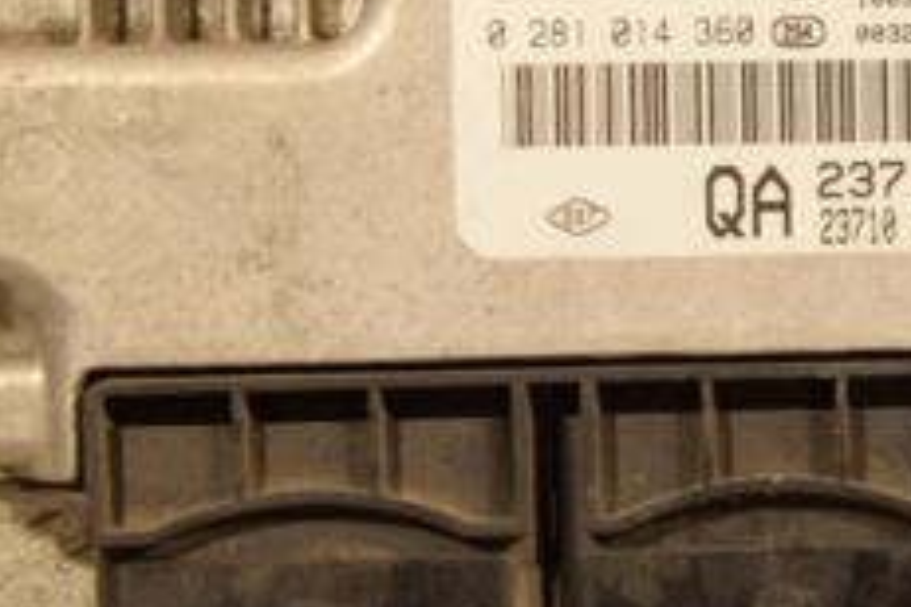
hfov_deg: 14.9
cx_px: 856
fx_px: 3449
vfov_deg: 10.1
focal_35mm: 136
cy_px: 217
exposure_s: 1/125
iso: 800
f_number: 5.6
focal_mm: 35
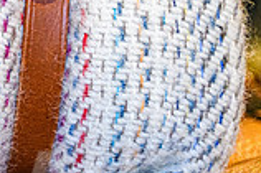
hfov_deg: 12.4
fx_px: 1130
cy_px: -42
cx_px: -156
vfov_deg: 8.7
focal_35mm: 156
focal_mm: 35
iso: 2000
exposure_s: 1/320
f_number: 3.2
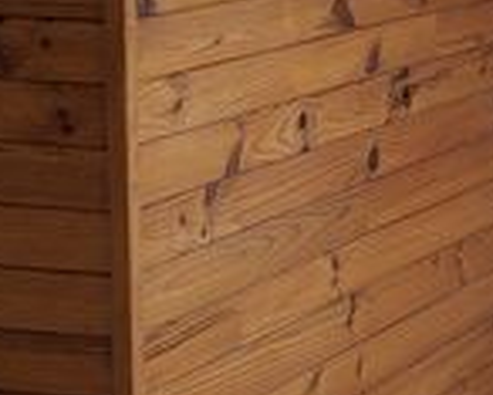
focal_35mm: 194
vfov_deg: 7.9
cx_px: 962
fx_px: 2833
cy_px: -122
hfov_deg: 9.4
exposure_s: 1/101
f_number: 1.8
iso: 100
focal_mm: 4.75
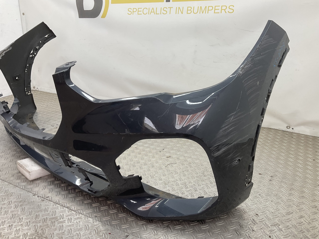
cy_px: 120
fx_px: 267
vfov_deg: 48.2
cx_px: 160
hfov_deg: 61.7
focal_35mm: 29
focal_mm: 3
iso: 32
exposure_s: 1/120
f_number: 1.8
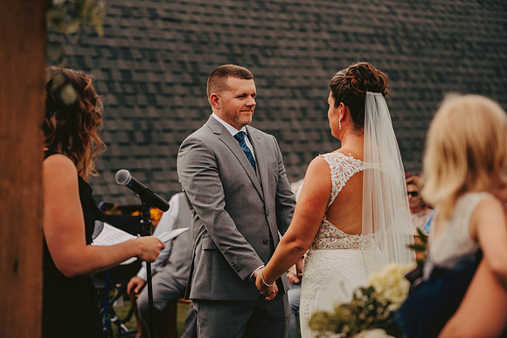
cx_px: 254
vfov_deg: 14.9
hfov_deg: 22.1
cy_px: 169
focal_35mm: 92
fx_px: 1296
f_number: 2.8
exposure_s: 1/1600
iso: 200
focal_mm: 92
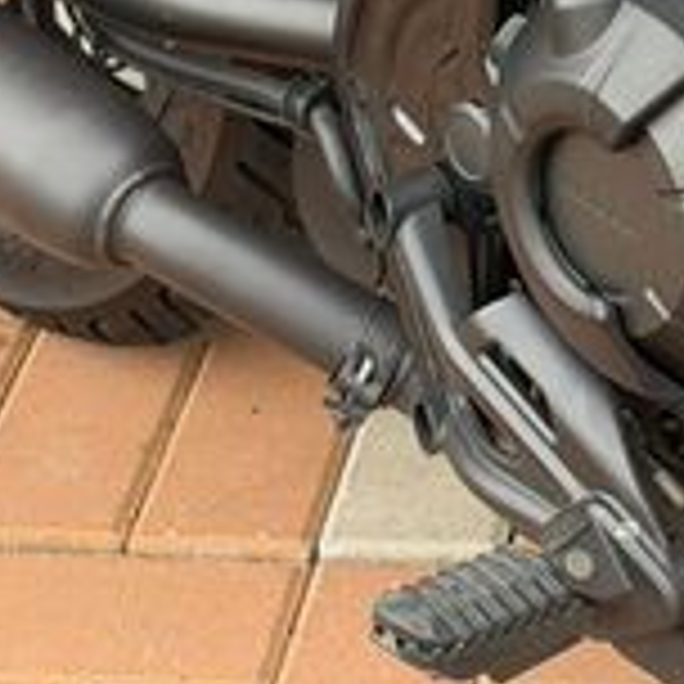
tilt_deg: -28.4
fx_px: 4002
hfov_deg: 9.7
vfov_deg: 9.7
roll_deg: +6.6
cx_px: 684
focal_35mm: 179
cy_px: -18
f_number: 1.78
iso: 64
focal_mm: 6.76
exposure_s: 1/187
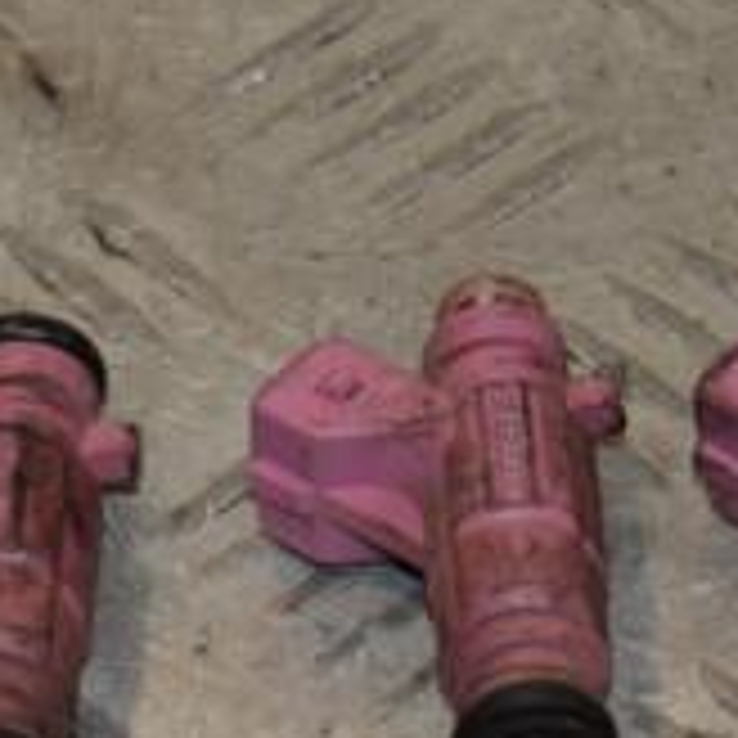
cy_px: 441
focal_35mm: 374
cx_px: 333
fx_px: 9021
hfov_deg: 4.7
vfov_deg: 4.7
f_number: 8
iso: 800
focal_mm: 80
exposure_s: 1/200
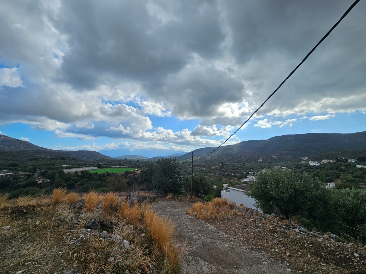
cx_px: 183
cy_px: 137
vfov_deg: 89.9
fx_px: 137
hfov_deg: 106.2
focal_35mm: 13
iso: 50
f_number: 2.2
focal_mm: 2.2
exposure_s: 1/2737
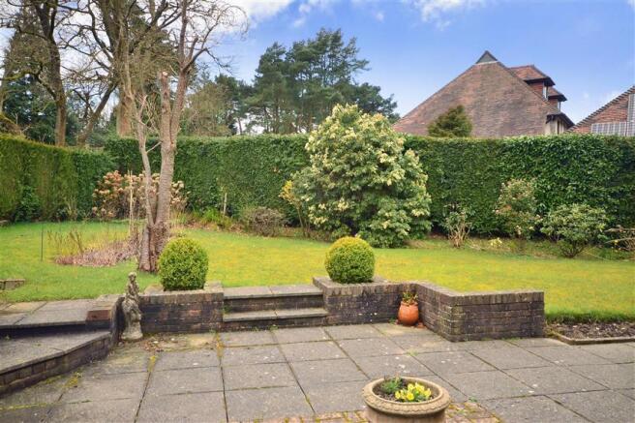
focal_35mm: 30
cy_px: 212
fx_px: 529
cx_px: 318
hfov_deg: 61.9
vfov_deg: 43.6
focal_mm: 20
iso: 400
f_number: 7.1
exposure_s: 1/160
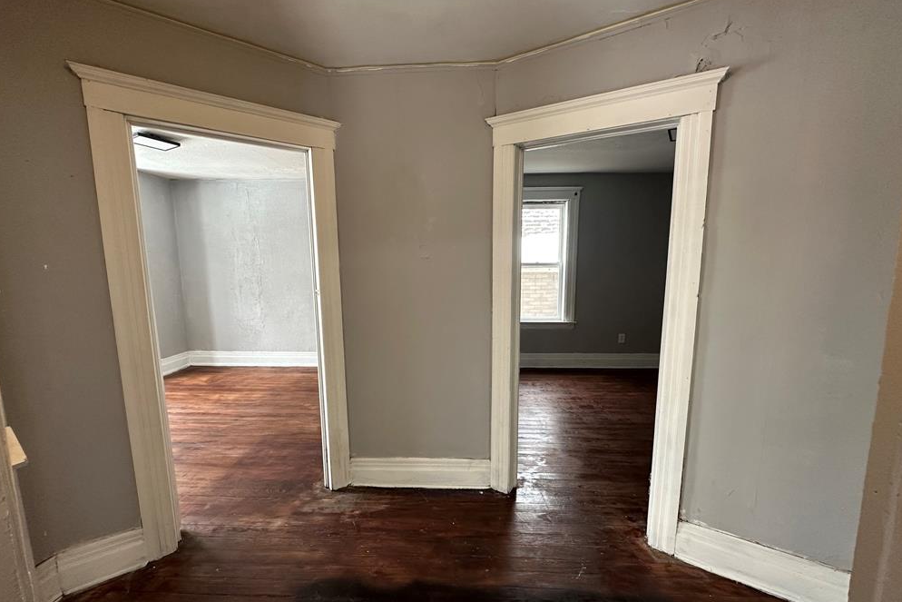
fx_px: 376
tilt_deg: -7.6
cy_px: 311
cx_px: 456
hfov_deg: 100.4
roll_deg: +0.2
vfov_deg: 77.3
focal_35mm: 15
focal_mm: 2.22
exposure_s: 1/60
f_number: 2.2
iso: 200
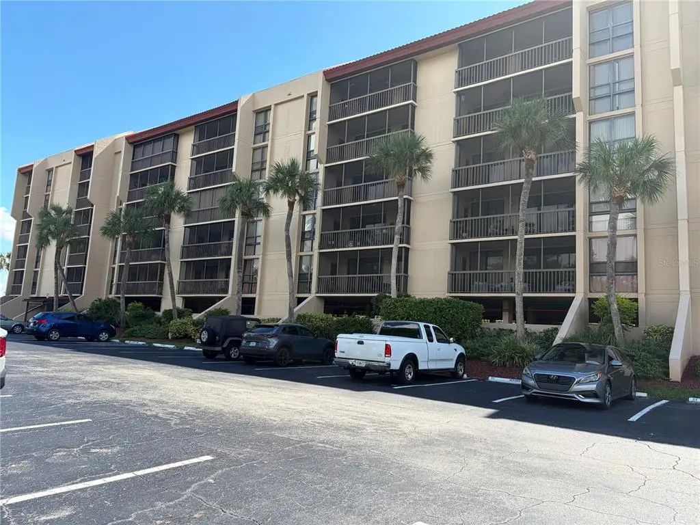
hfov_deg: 67.3
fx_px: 526
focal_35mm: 26
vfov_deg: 53.1
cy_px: 262
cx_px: 350
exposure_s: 1/1799
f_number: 1.6
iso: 50
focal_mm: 5.96
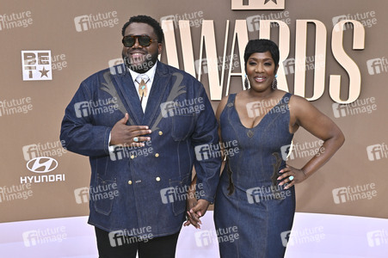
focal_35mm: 45
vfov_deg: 29.8
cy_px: 129
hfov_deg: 43.6
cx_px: 194
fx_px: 485
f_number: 9
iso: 400
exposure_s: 1/320
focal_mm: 45
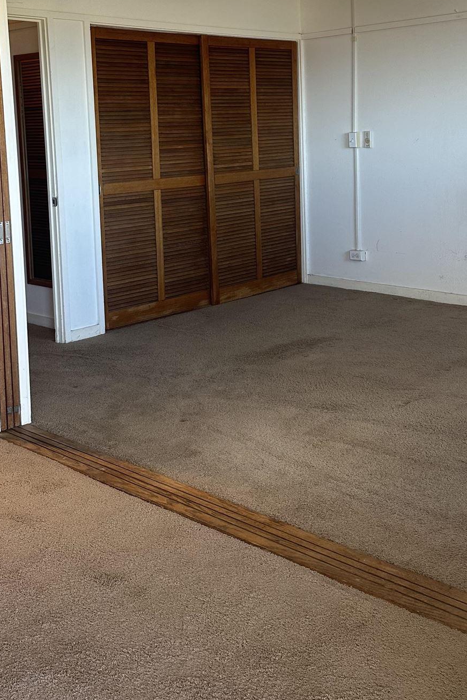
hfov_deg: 30.5
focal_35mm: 44
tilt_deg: -4.0
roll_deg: +1.7
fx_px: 856
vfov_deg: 43.6
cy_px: 206
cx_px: 244
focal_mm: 6.86
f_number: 1.78
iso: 100
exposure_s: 1/121
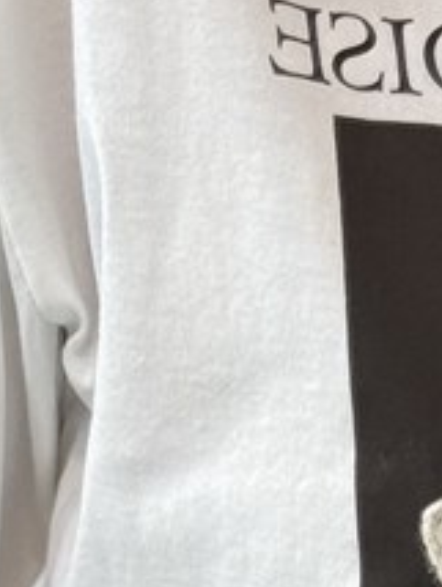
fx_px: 5080
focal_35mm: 299
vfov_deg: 6.5
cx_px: 771
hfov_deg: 4.9
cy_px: 975
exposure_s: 1/138
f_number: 1.78
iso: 50
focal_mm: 6.76
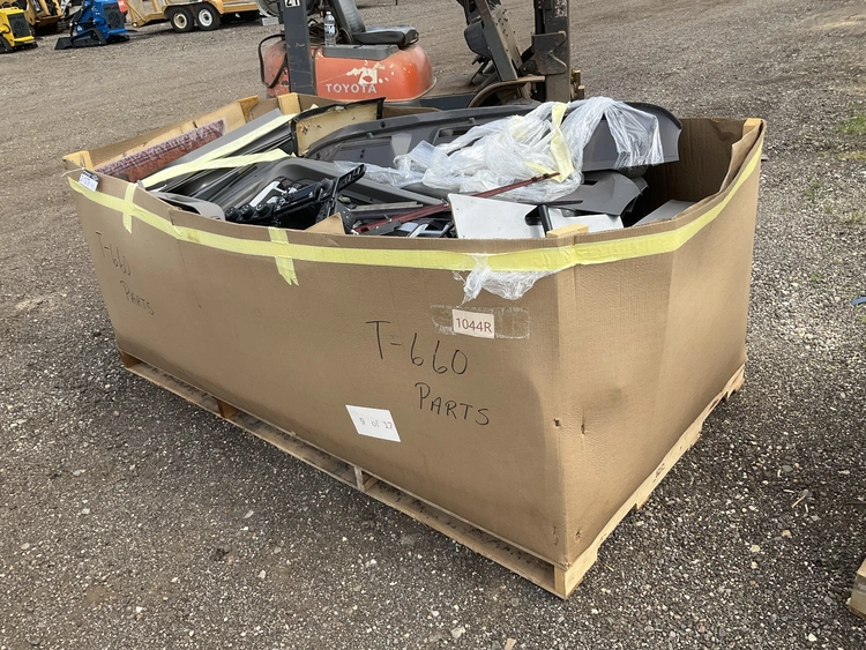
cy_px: 325
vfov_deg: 48.3
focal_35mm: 29
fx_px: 726
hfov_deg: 61.6
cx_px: 433
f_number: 1.8
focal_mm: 3
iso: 25
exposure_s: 1/978
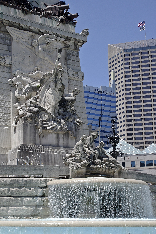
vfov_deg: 40.3
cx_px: 78
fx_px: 318
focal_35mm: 49
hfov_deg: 27.5
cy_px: 117
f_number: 8
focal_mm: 32.5
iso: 200
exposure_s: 1/250
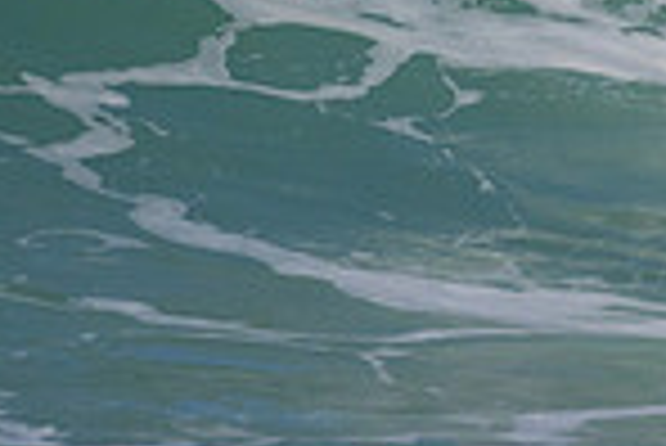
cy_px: -169
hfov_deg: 0.7
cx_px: 1224
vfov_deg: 0.4
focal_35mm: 3128
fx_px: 57924
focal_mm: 800
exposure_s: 1/2000
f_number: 11
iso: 1000
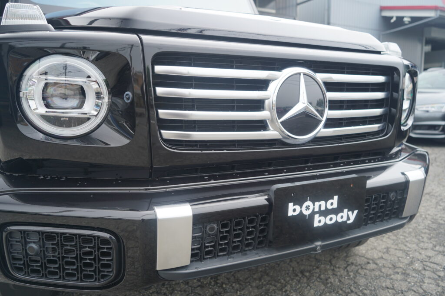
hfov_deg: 65.5
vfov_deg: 46.3
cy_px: 148
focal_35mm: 28
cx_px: 222
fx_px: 346
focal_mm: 28
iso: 125
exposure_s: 1/60
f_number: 4
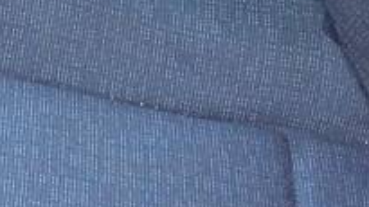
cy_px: -278
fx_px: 1662
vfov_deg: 6.8
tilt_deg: -35.7
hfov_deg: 12.6
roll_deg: -0.9
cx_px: 61
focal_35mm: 170
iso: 64
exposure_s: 1/25
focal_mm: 3.3
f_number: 2.4
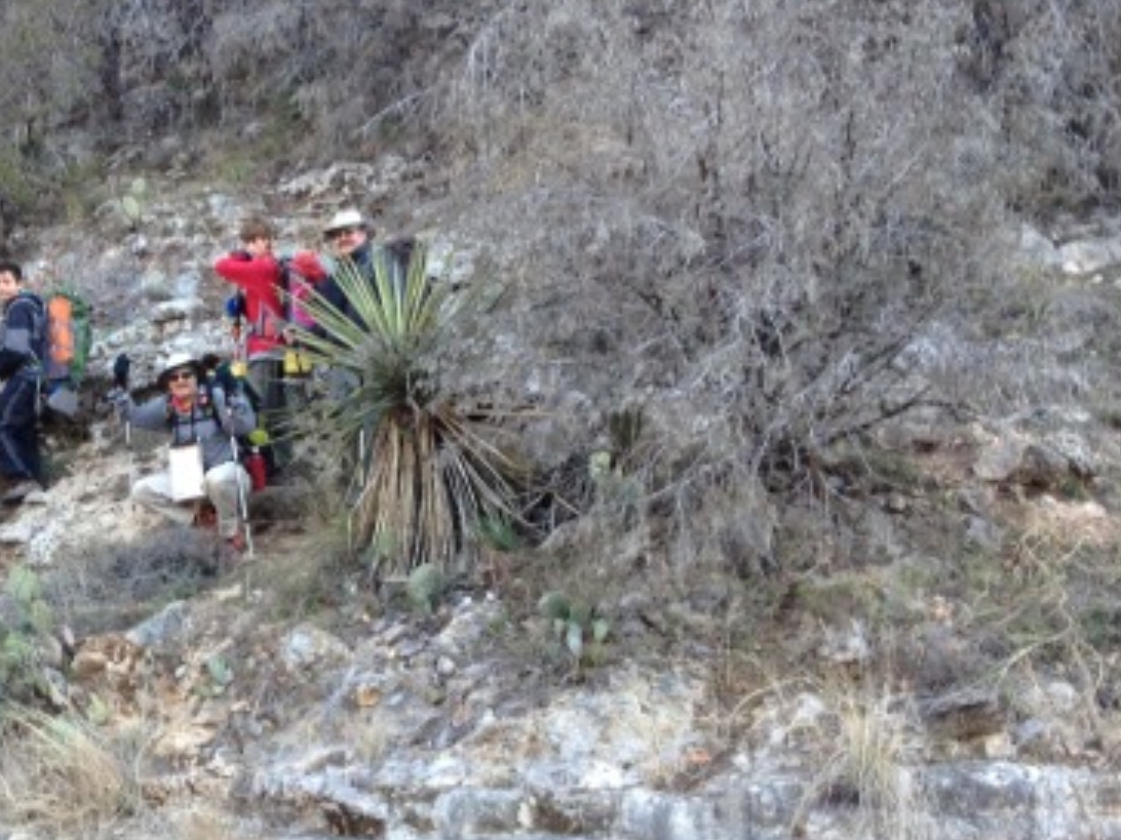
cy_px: 585
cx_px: 68
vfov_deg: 19.1
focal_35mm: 77
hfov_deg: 24.5
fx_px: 2494
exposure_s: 1/60
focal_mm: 4.28
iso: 50
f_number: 2.4
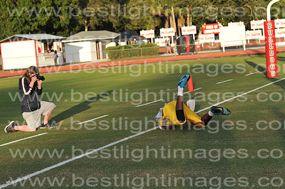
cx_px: 157
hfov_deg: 21.9
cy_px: 111
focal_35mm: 93
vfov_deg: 14.7
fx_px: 736
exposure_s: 1/3200
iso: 800
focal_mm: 70
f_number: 3.5
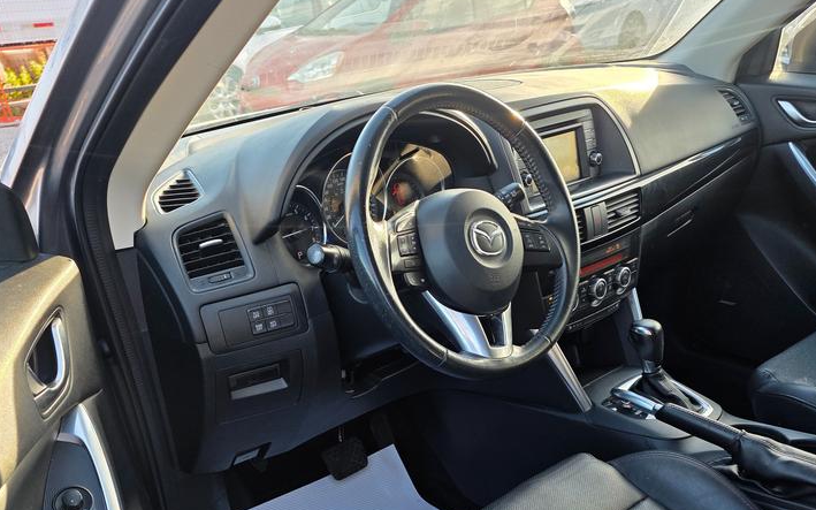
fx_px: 734
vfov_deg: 35.8
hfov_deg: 58.1
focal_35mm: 33
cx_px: 410
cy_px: 470
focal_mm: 6.25
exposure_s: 1/180
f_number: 1.7
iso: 64
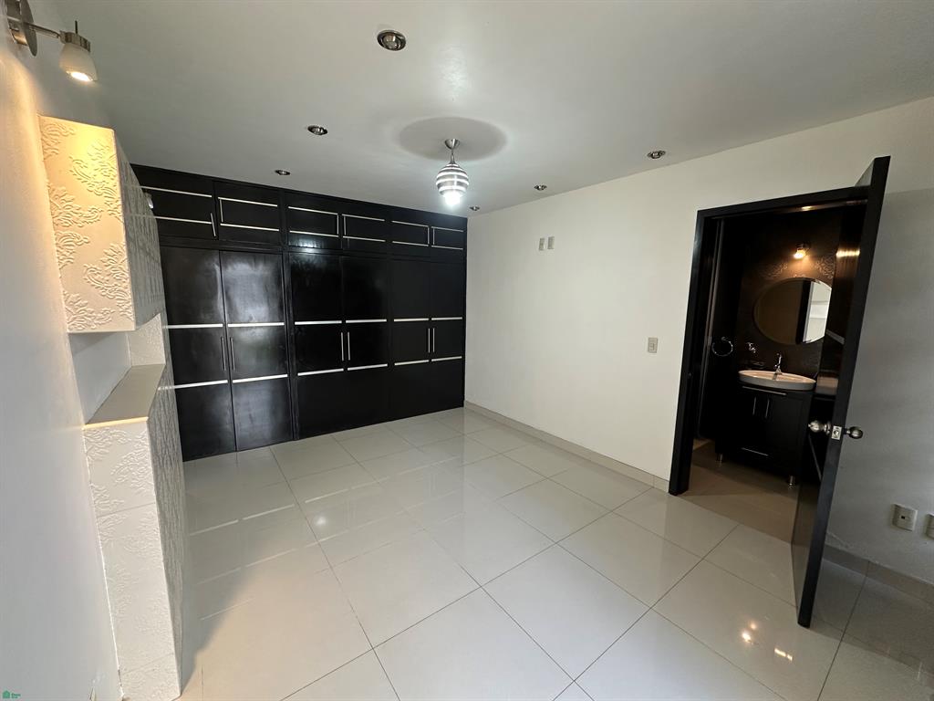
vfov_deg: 85.7
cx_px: 467
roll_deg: +0.5
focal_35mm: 14
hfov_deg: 102.1
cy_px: 350
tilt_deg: -8.7
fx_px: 378
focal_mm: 2.22
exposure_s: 1/60
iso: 160
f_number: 2.2
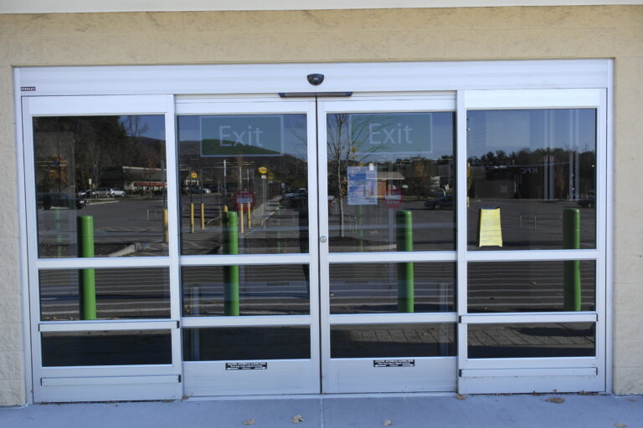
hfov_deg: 61.9
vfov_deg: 43.6
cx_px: 322
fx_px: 536
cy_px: 214
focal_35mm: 30
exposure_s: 1/125
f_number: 4.5
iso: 100
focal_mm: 20
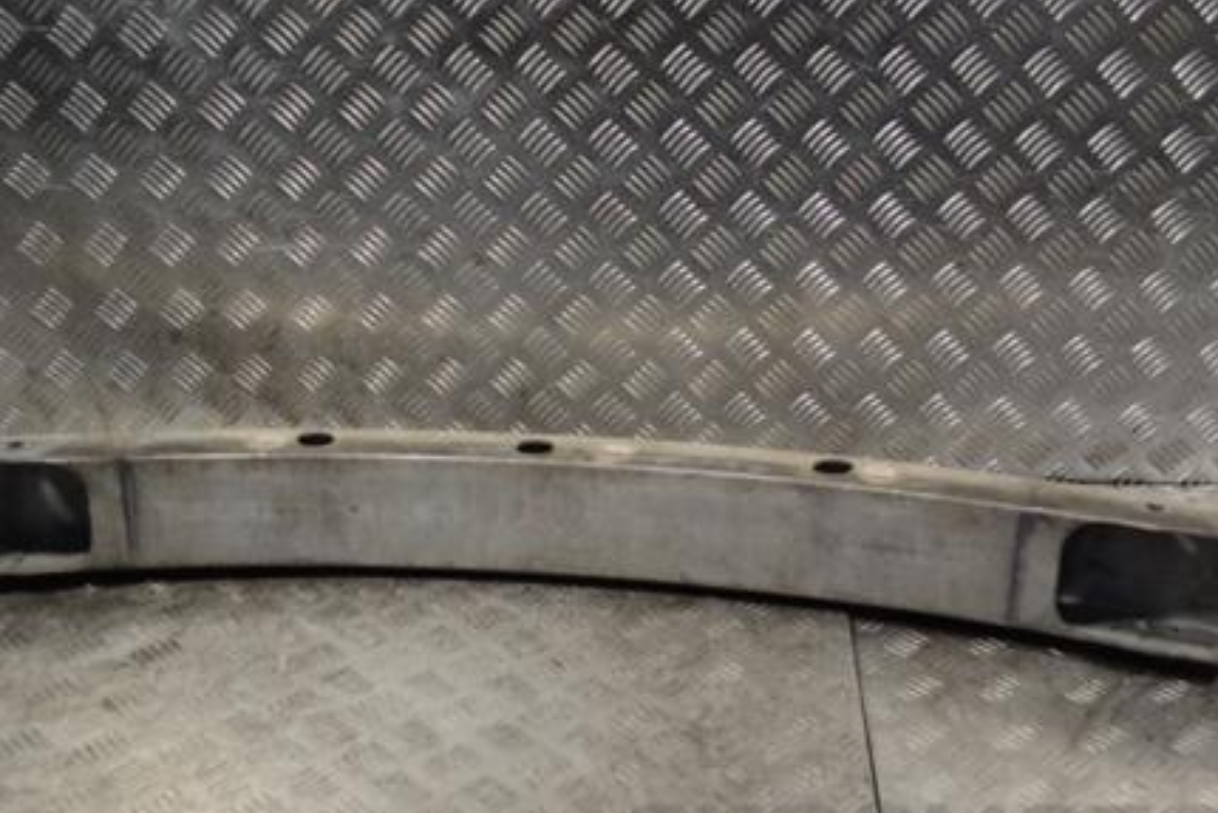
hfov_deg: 42.7
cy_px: 470
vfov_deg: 29.2
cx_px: 578
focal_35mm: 46
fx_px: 1557
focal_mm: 22
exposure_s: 1/60
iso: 100
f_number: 4
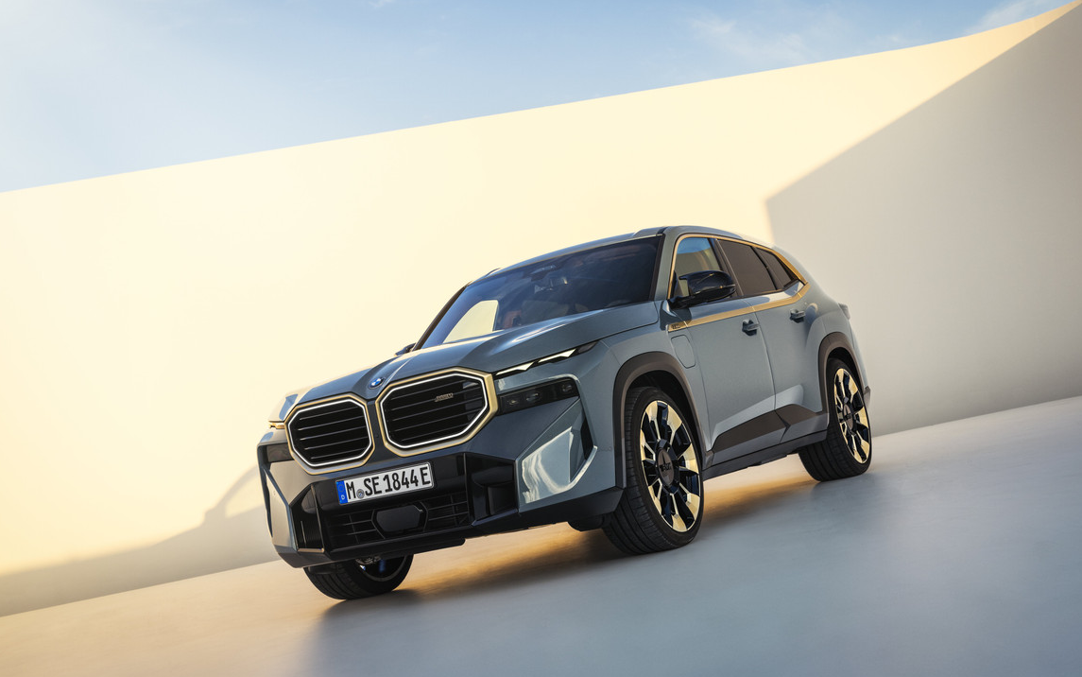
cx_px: 558
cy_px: 332
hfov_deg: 42.6
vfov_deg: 27.4
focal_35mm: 47
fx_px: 1386
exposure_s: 1/200
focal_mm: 44
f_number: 5.6
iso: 400
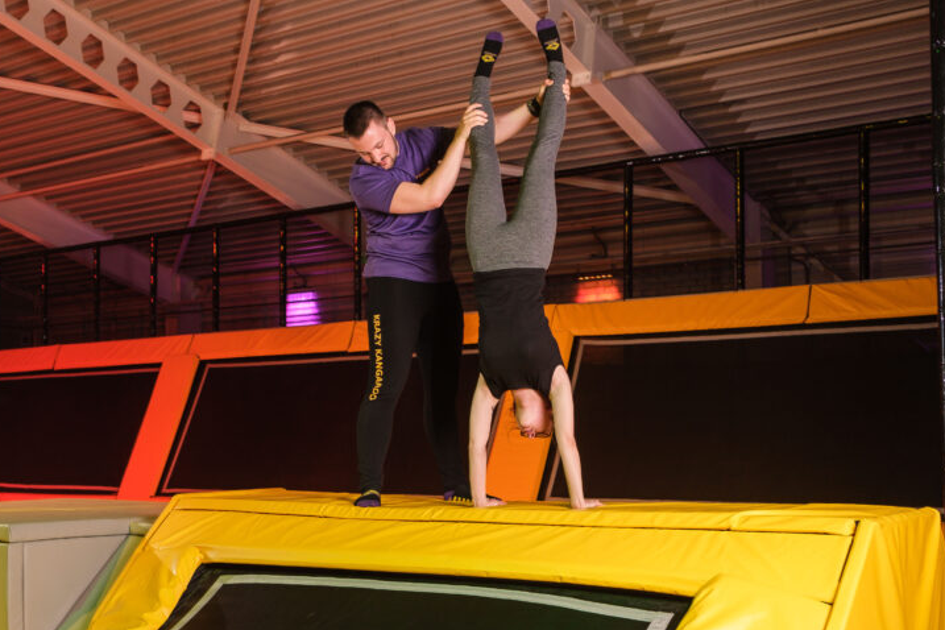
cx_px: 318
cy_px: 408
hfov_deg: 39.2
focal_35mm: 50
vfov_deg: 26.9
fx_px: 1312
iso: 640
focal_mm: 23
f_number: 2.8
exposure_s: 1/30
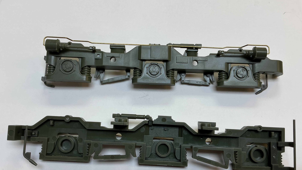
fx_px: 256
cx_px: 153
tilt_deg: -64.3
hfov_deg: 61.0
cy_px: 95
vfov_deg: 36.6
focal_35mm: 32
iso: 40
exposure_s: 1/120
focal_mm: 3
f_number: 1.8
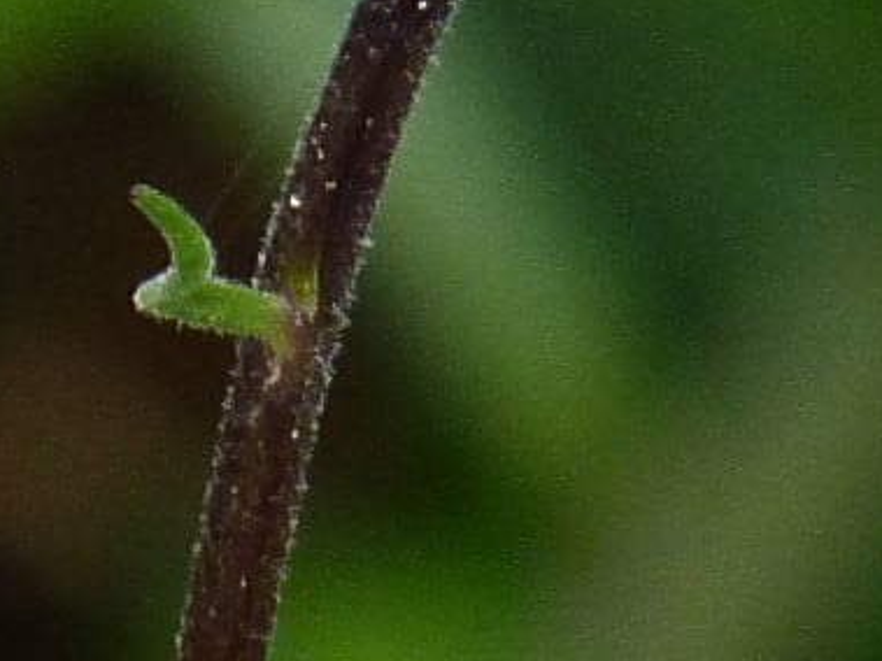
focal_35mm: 3422
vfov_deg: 0.4
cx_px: -952
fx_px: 87163
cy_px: -251
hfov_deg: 0.6
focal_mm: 86
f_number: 6.4
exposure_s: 1/125
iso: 200
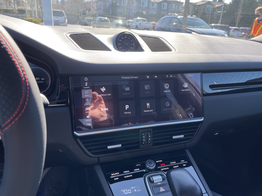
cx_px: 131
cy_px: 98
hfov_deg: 67.3
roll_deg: -2.8
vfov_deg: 53.1
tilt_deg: -19.6
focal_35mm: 26
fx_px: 197
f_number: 1.6
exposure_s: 1/349
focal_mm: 4.2
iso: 32
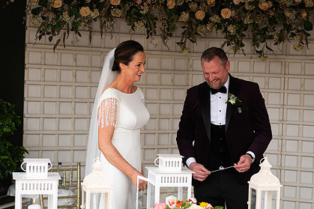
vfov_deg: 14.1
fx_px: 846
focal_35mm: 97
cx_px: 171
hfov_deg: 21.0
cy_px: 124
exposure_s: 1/800
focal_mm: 70
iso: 250
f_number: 3.5
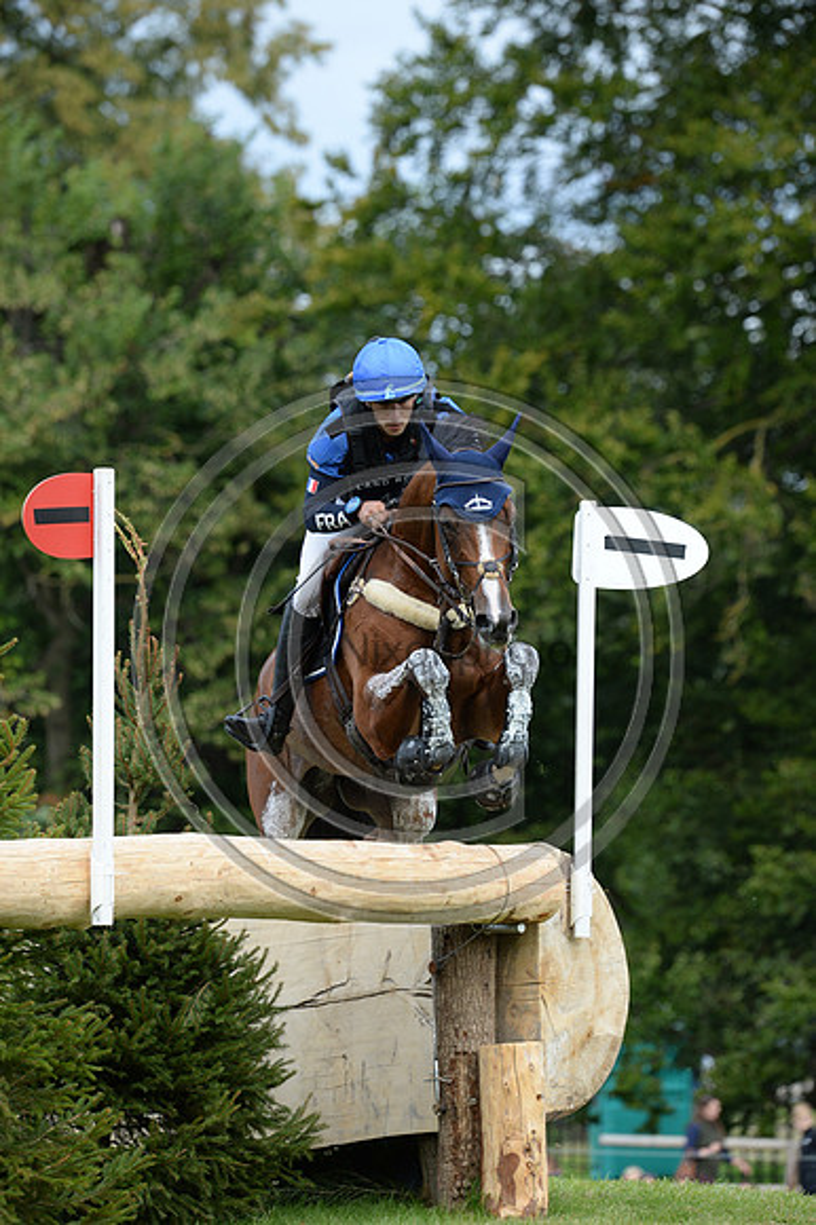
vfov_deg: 6.7
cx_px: 408
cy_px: 612
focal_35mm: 310
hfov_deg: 4.4
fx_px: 10552
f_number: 6.3
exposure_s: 1/1000
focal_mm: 310
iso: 800
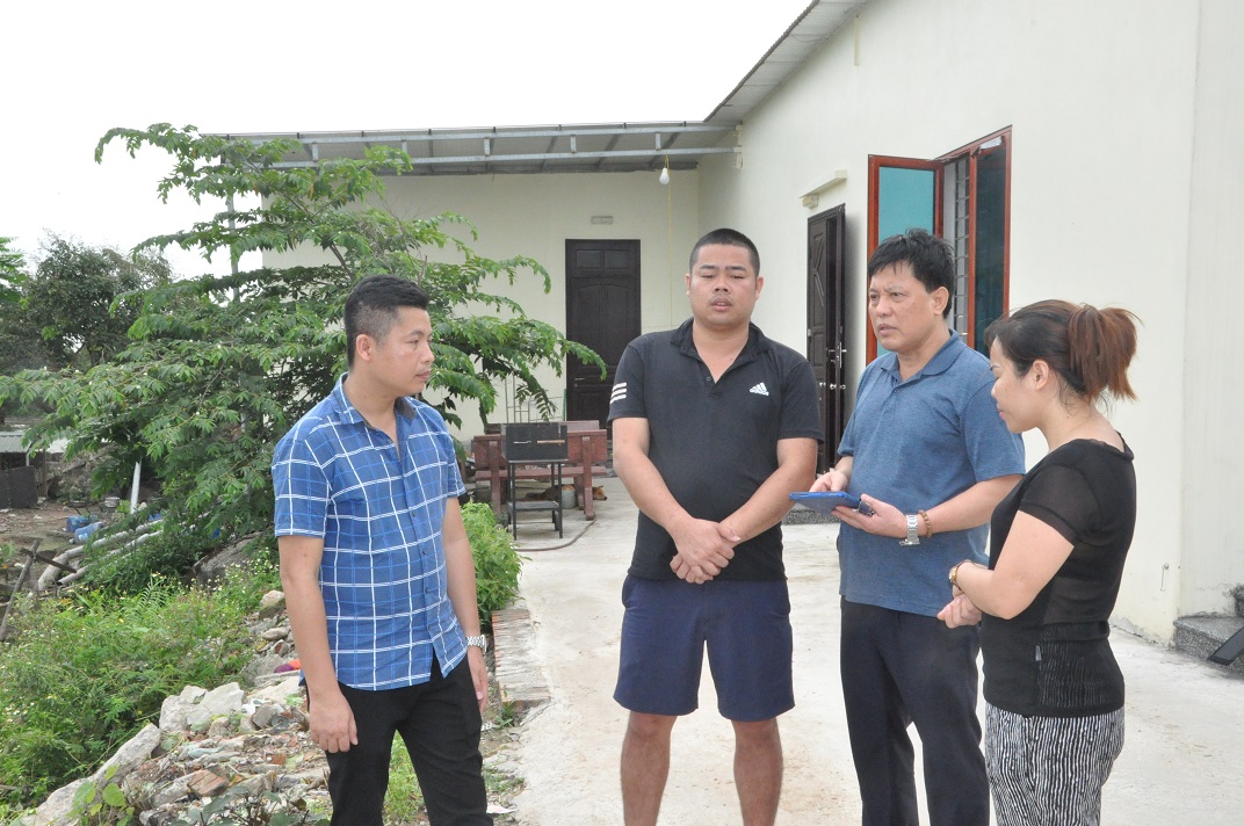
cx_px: 622
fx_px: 1346
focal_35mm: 39
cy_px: 413
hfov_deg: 49.6
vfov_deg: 34.1
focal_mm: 26
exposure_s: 1/200
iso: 2500
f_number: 25
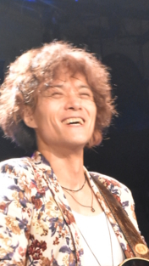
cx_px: 180
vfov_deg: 10.2
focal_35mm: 209
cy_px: 280
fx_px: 1468
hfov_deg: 5.8
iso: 5000
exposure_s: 1/60
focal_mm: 52
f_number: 5
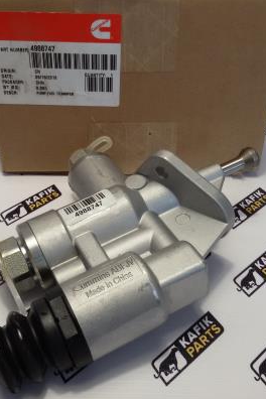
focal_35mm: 44
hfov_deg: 30.4
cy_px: 202
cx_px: 108
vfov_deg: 44.5
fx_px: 488
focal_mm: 2.93
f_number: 2.4
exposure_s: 1/33
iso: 50
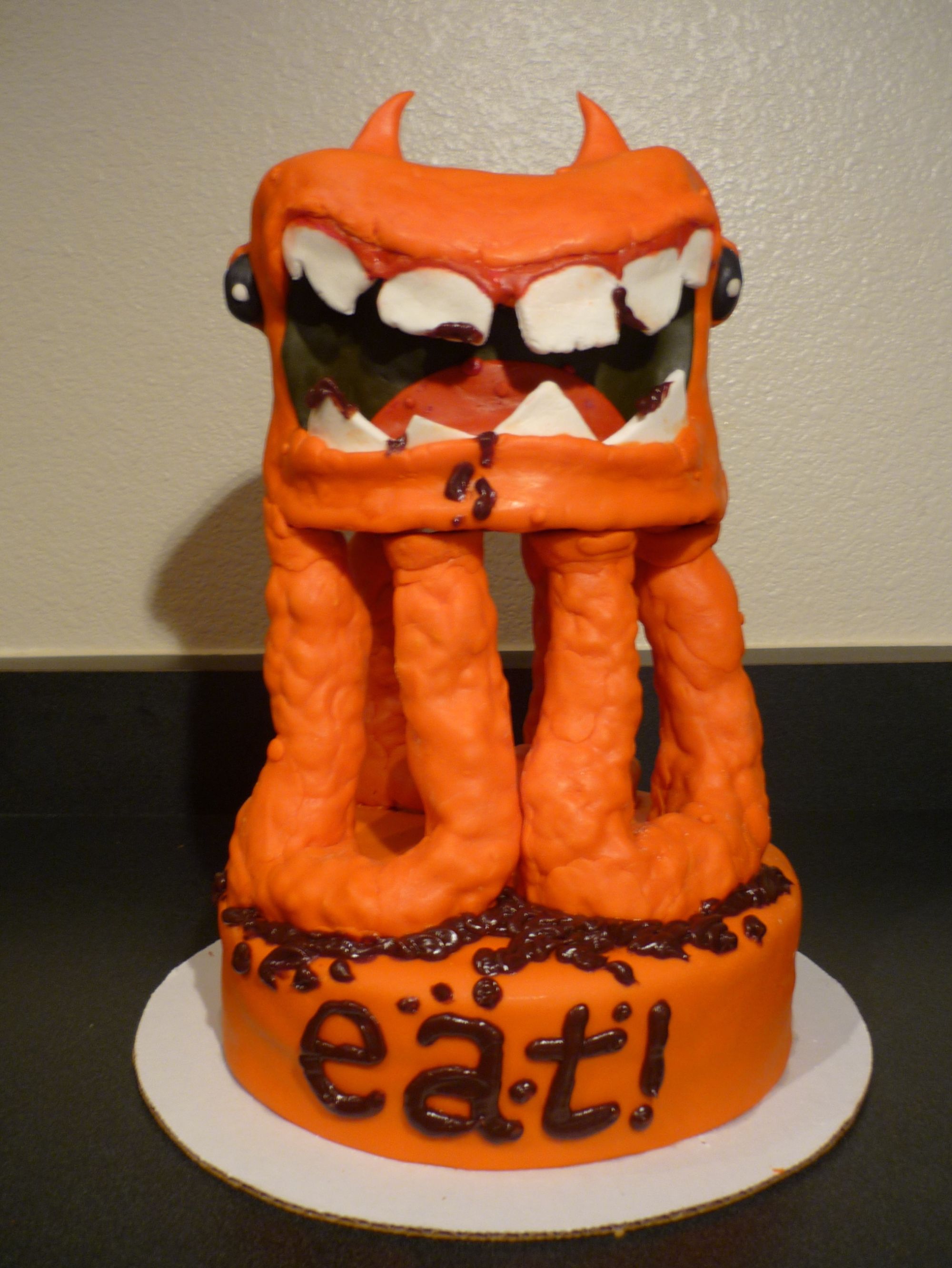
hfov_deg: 43.0
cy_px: 634
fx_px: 1210
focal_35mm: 33
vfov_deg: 55.3
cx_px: 476
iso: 100
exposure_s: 1/8
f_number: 2.8
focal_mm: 5.5
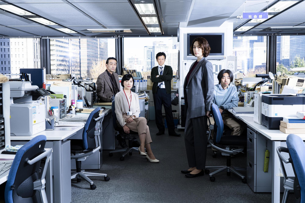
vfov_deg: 29.2
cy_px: 102
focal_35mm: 46
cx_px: 152
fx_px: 390
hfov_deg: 42.7
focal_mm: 46
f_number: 9
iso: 400
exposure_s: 1/125
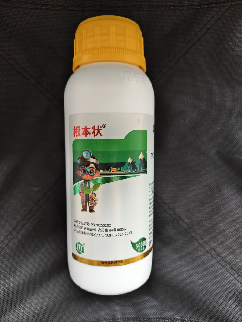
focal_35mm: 23
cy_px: 161
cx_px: 121
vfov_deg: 73.9
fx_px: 214
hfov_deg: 58.9
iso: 182
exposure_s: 1/100
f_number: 1.88
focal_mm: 5.56
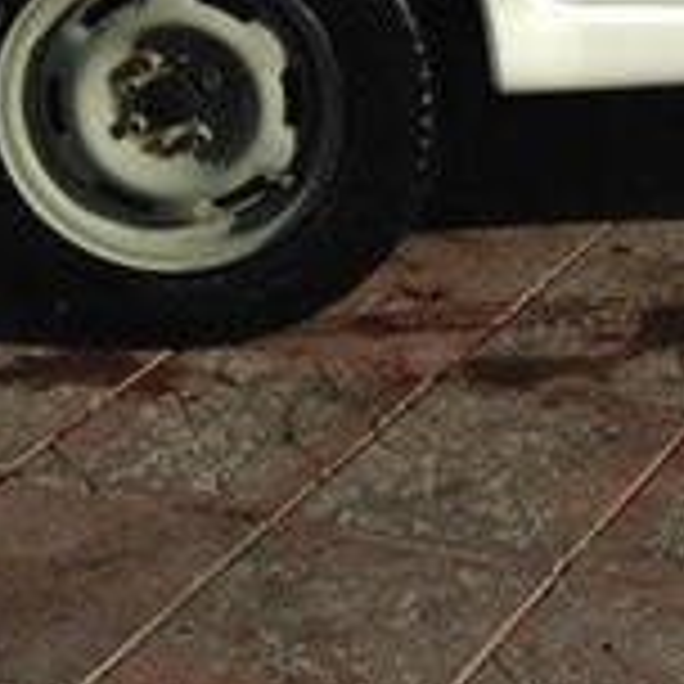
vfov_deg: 13.2
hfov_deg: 13.3
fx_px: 2839
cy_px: -259
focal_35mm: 127
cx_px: 850
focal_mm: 4.12
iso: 50
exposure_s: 1/1869
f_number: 2.4
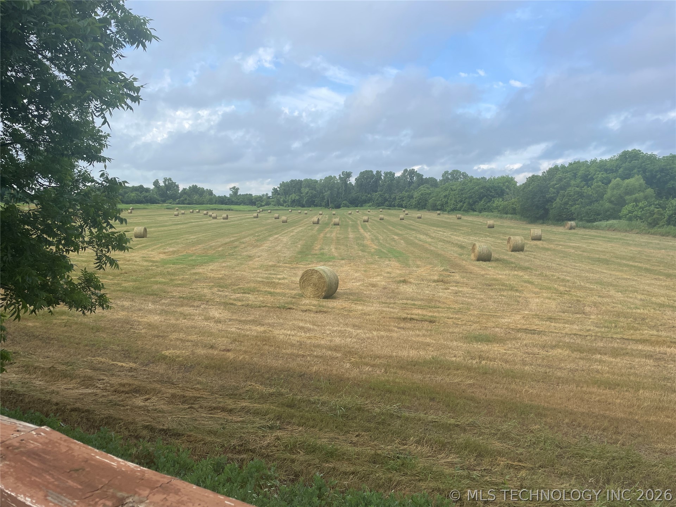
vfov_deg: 53.1
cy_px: 254
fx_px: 508
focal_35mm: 26
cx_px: 338
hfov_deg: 67.3
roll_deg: +0.4
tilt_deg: -5.6
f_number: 1.6
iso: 32
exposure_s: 1/2353
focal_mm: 4.2
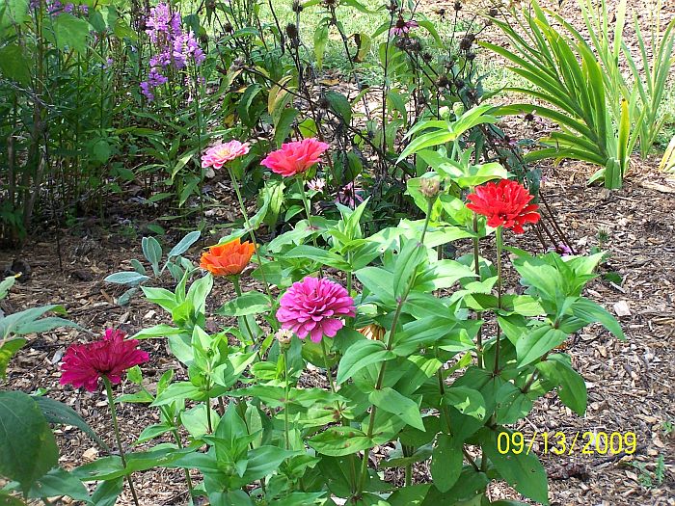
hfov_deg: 26.0
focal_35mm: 75
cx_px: 338
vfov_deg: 19.6
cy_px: 253
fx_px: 1462
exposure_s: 1/350
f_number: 3.2
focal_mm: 12.4
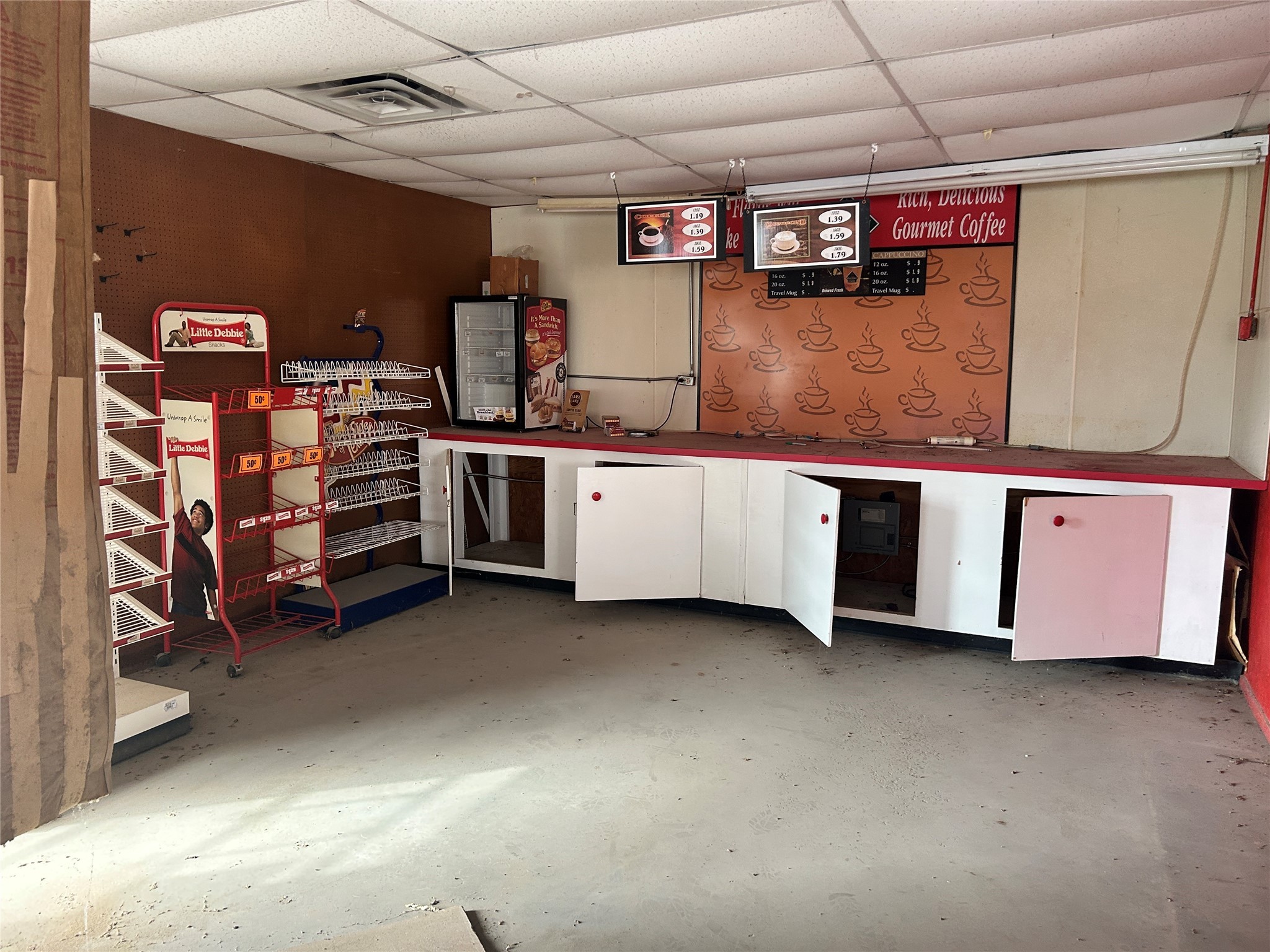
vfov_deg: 53.1
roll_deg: -2.0
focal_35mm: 26
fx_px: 954
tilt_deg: -6.0
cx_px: 635
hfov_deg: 67.3
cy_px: 476
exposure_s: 1/74
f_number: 1.5
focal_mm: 5.7
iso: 125
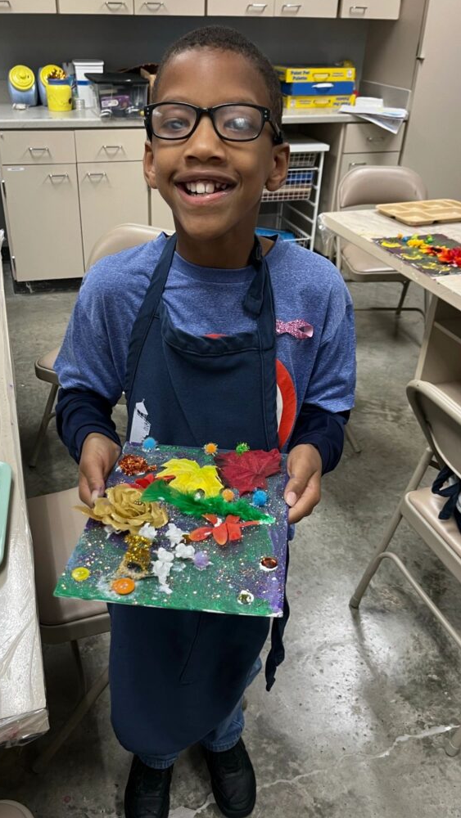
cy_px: 400
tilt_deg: -33.5
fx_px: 630
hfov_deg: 40.2
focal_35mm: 29
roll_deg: -1.4
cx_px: 213
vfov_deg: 66.0
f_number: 1.6
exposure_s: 1/60
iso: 125
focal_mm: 5.1
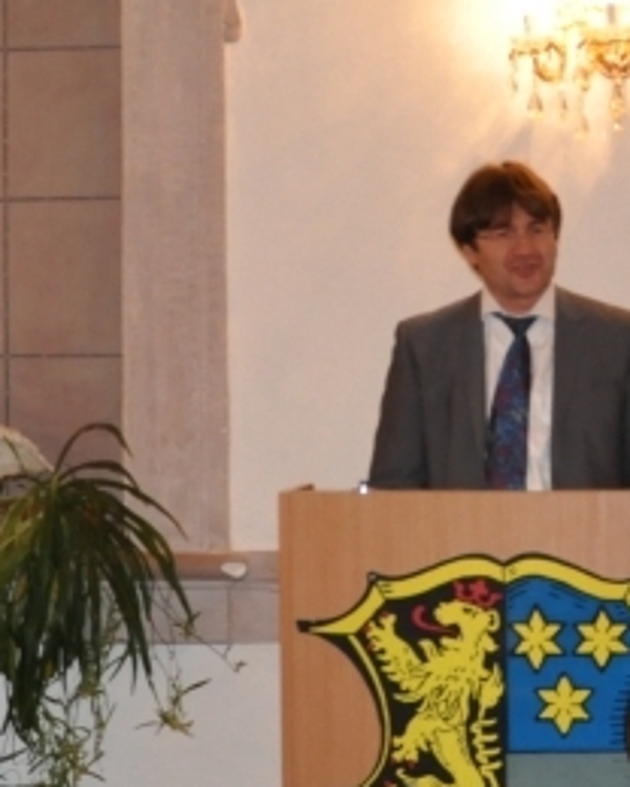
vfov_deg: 15.7
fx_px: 2843
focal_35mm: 122
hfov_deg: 12.6
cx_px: 515
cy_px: 206
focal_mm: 22
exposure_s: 1/60
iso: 800
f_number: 4
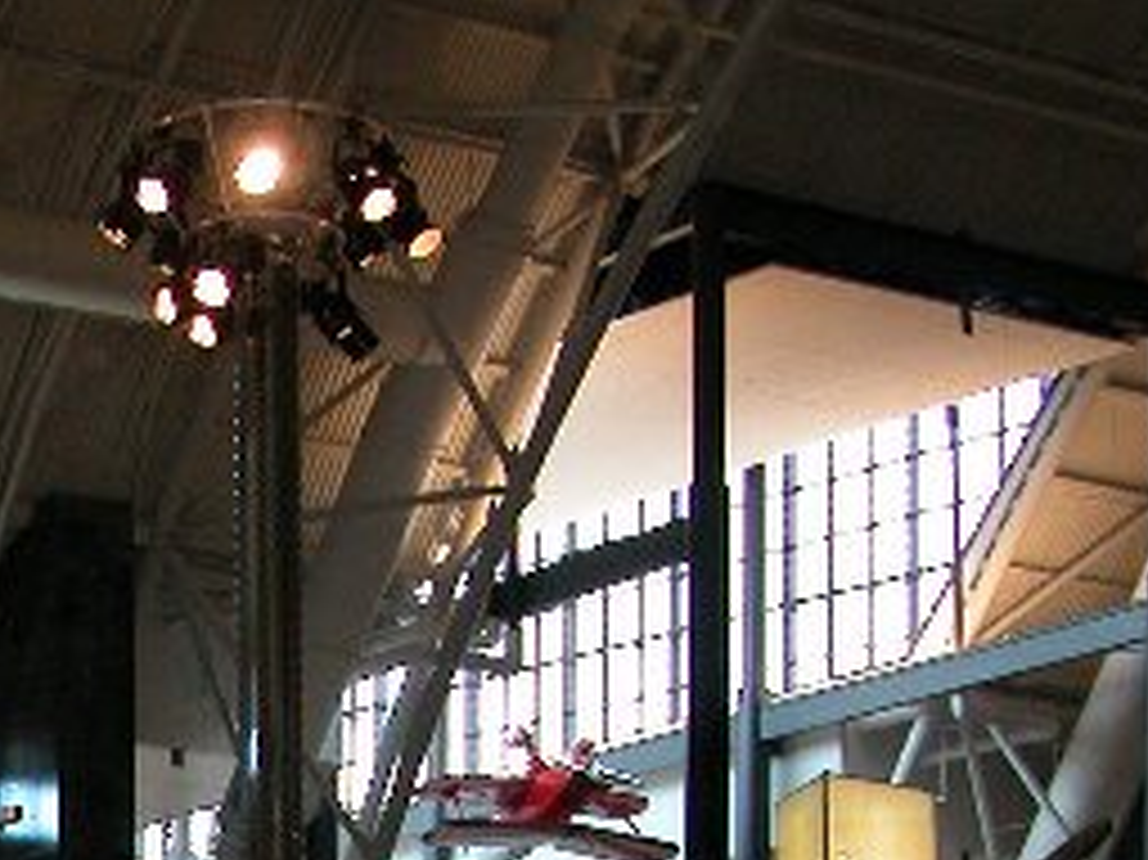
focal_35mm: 110
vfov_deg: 12.8
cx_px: -342
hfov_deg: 16.9
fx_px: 3646
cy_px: 1256
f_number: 2.8
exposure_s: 1/60
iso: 200
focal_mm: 8.9
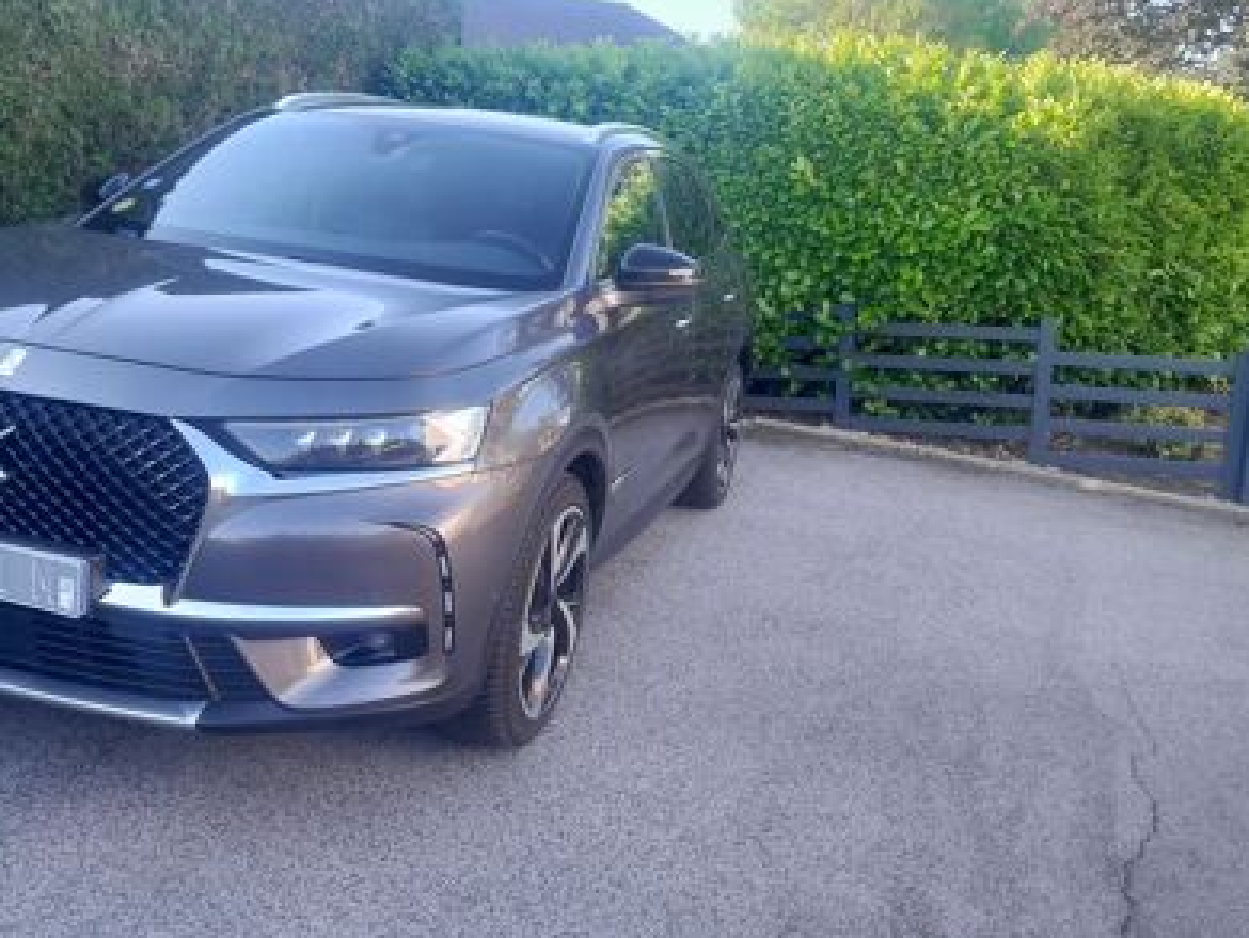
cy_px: 471
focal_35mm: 32
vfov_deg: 44.2
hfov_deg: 56.7
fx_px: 1155
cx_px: 564
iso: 40
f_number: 1.8
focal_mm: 4
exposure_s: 1/120
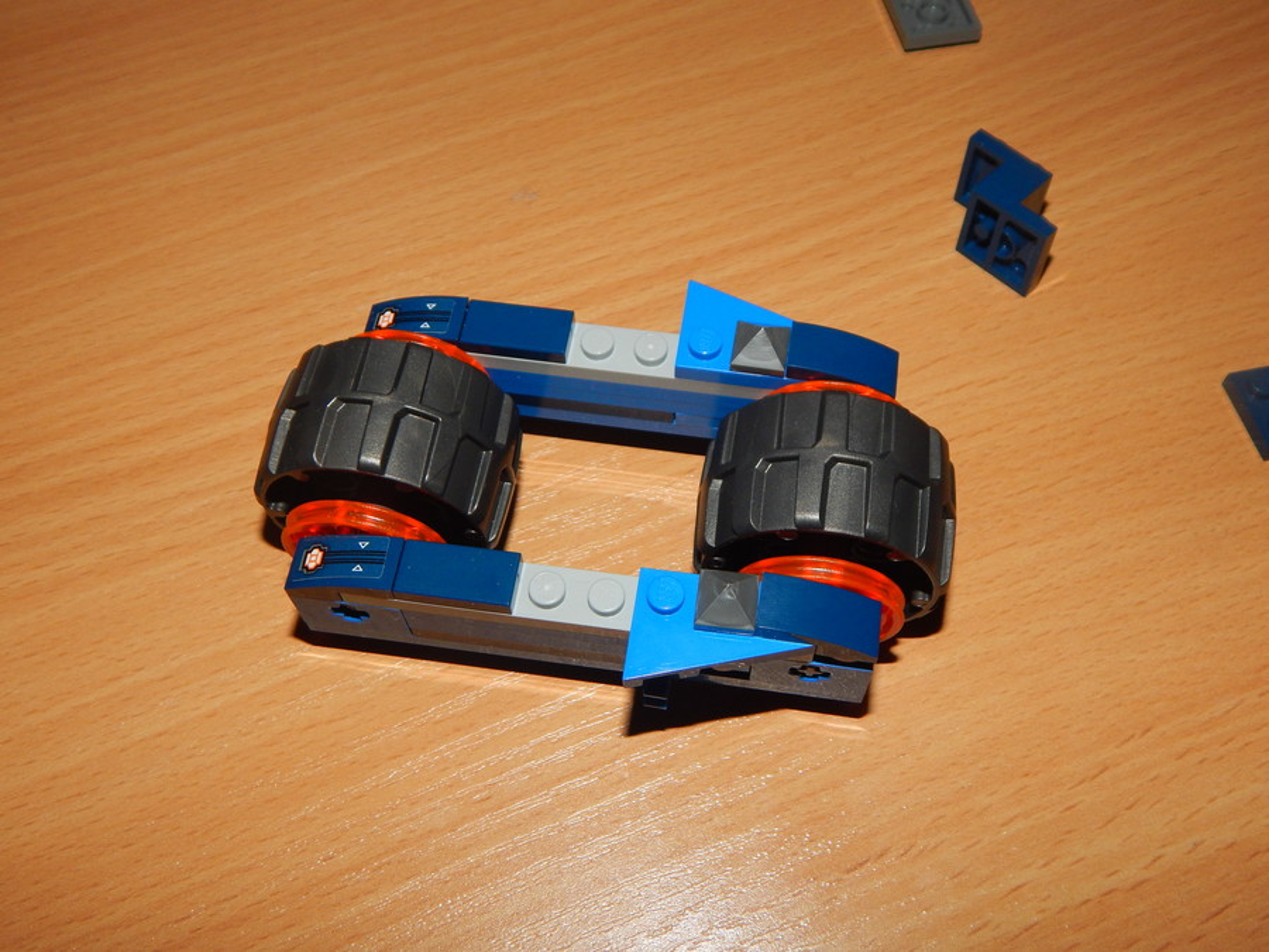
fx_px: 1246
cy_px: 476
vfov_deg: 41.8
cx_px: 634
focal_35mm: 34
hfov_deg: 54.0
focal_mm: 6.1
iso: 200
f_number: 6.7
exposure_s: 1/30
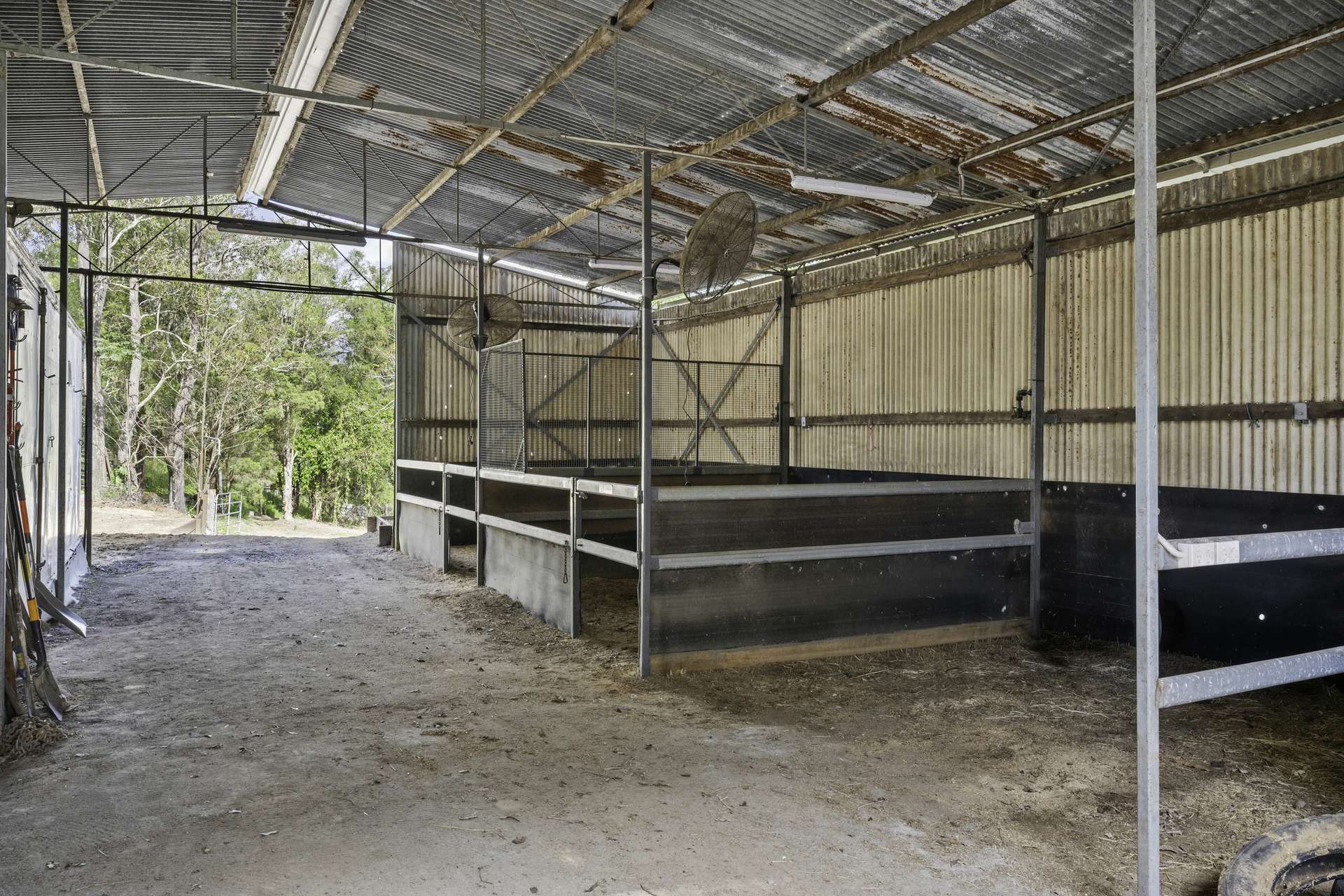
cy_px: 448
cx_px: 672
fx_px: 915
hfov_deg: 72.6
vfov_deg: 52.2
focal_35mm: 24
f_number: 11
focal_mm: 24.5
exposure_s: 1/6
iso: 320
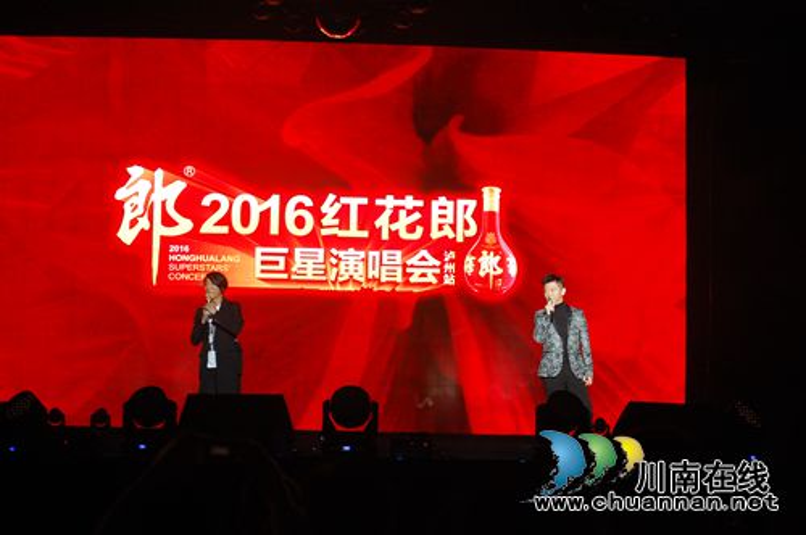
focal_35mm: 82
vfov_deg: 16.5
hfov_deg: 24.6
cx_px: 403
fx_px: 1845
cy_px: 268
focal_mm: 55
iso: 500
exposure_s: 1/60
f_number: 4
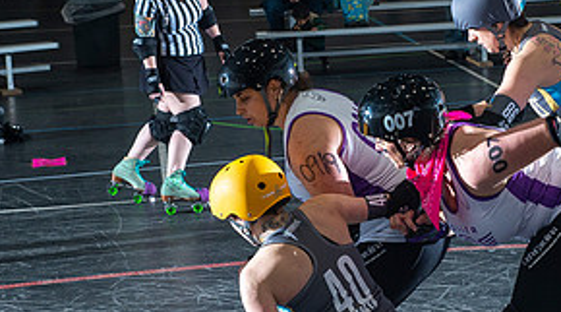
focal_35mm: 117
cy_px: 69
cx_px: 516
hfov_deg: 18.0
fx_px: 1735
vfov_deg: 10.2
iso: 800
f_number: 7.1
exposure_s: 1/160
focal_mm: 48
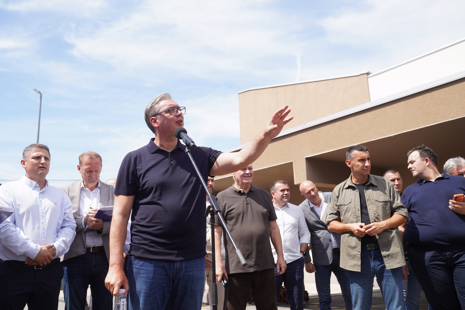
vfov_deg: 40.0
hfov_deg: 57.2
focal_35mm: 33
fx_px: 426
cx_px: 232
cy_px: 155
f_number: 4
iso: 160
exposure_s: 1/800
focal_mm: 33
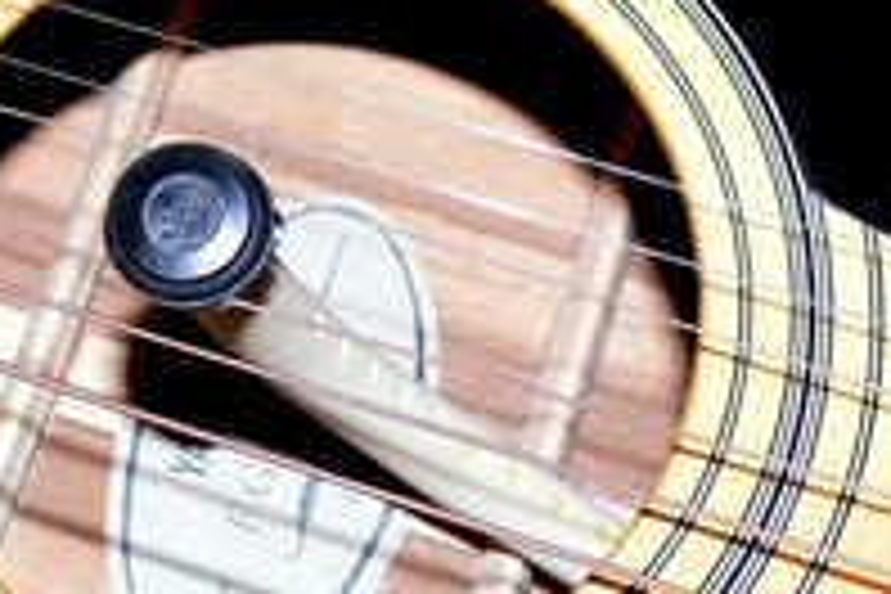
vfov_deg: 14.9
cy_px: 250
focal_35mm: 92
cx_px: 243
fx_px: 2277
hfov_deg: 22.0
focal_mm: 7.4
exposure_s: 1/30
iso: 200
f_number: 2.8
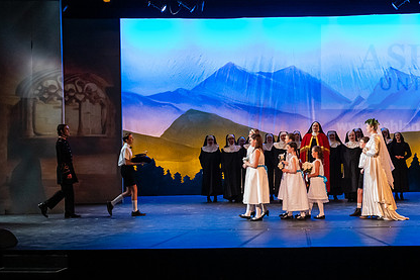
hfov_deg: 29.8
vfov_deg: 20.3
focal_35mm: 67
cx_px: 291
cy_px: 147
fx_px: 781
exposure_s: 1/200
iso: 5000
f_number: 3.2
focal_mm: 48
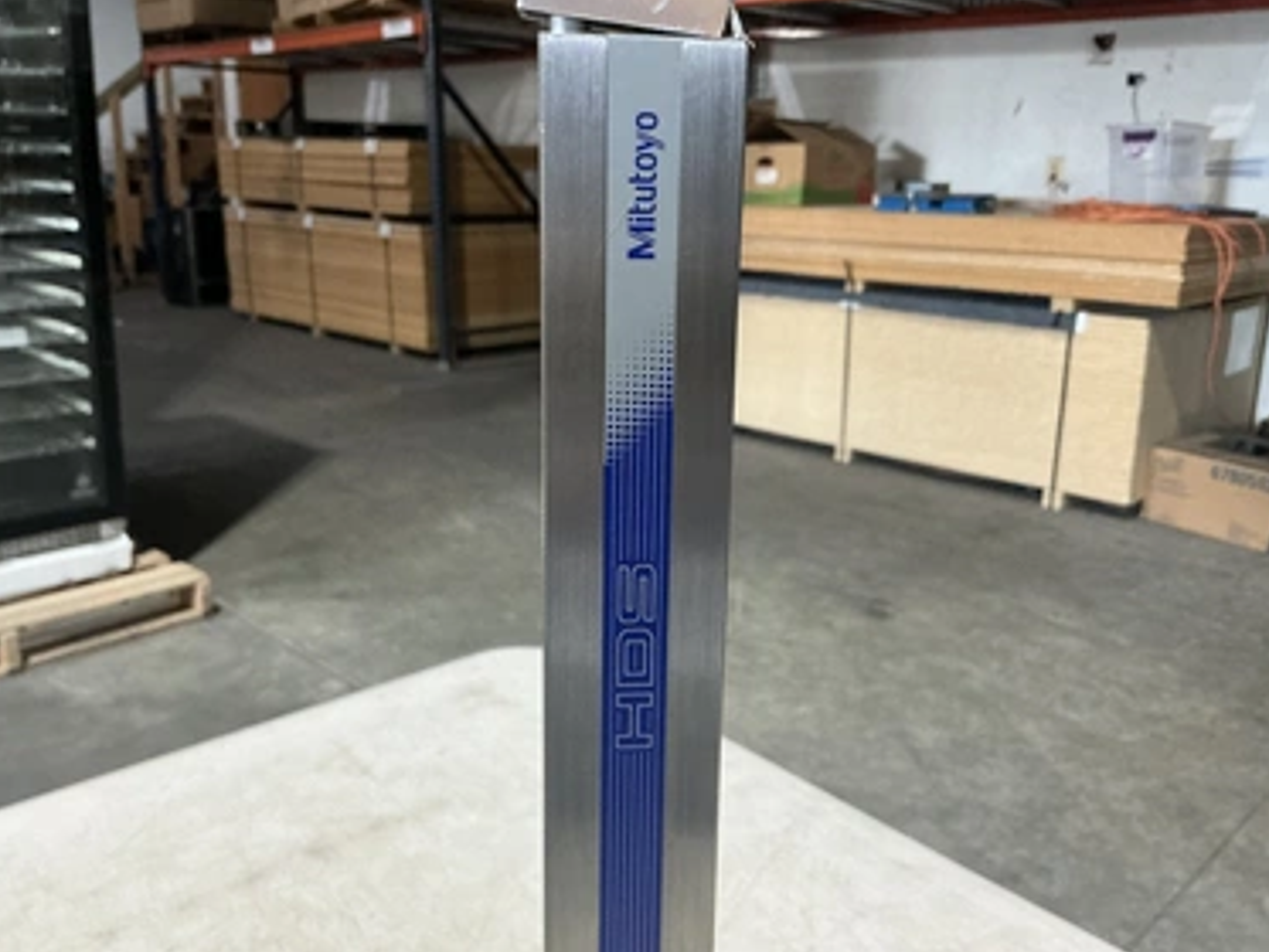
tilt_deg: -14.9
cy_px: 469
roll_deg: -1.4
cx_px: 633
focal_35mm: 30
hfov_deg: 59.9
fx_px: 1100
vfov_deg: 46.8
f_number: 1.8
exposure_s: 1/60
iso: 200
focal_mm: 3
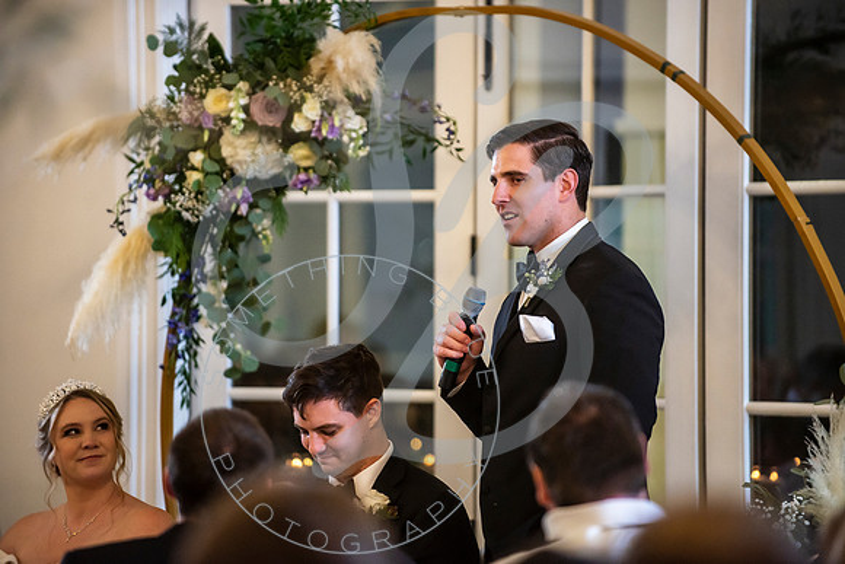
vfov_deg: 6.5
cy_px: 282
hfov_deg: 9.8
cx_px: 435
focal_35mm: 210
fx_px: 4934
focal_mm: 200
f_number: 2.8
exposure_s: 1/200
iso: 1600
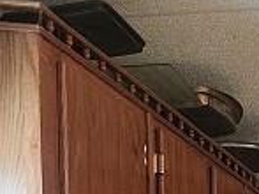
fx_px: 994
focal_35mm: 133
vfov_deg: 9.6
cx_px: 664
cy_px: 491
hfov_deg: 11.6
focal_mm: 5.4
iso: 500
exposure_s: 1/40
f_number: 1.8
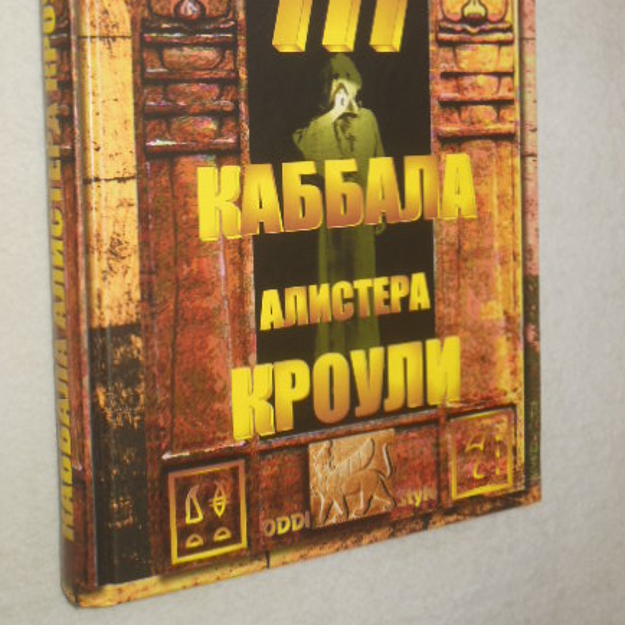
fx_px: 1144
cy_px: 176
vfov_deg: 30.2
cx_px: 284
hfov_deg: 30.5
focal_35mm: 56
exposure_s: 1/30
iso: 125
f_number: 3.8
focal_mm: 7.7
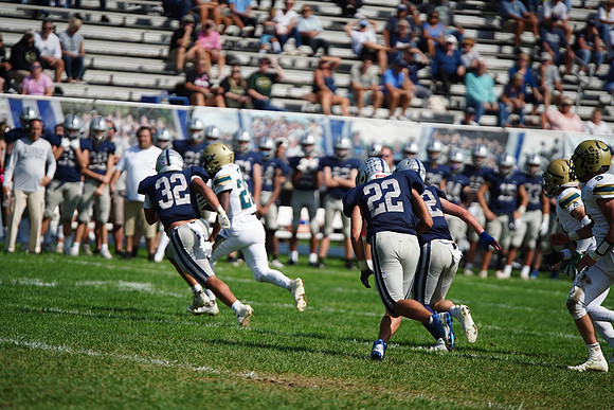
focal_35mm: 274
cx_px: 307
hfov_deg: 7.5
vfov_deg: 5.0
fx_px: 4674
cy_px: 205
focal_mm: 274
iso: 400
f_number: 2.8
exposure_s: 1/6400
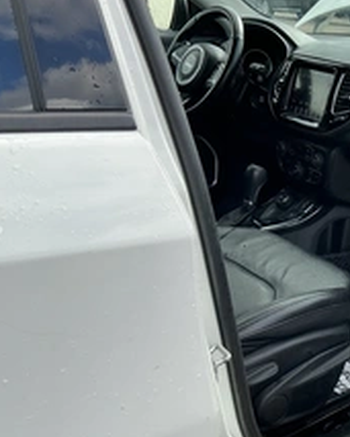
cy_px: 200
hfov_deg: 27.2
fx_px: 661
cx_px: 383
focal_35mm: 51
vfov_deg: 36.6
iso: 25
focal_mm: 3
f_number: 1.8
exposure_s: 1/457
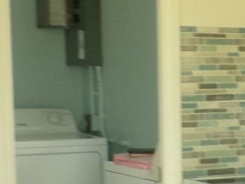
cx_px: 377
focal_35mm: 151
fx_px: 1069
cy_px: 224
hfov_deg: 12.4
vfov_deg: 9.7
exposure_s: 1/34
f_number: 3.1
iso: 178
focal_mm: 5
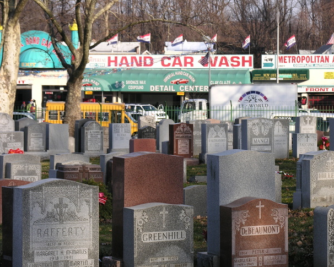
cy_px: 159
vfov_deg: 9.5
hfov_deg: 11.9
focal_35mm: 162
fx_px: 1602
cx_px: 193
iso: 50
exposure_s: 1/188
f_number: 5.4
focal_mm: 32.4
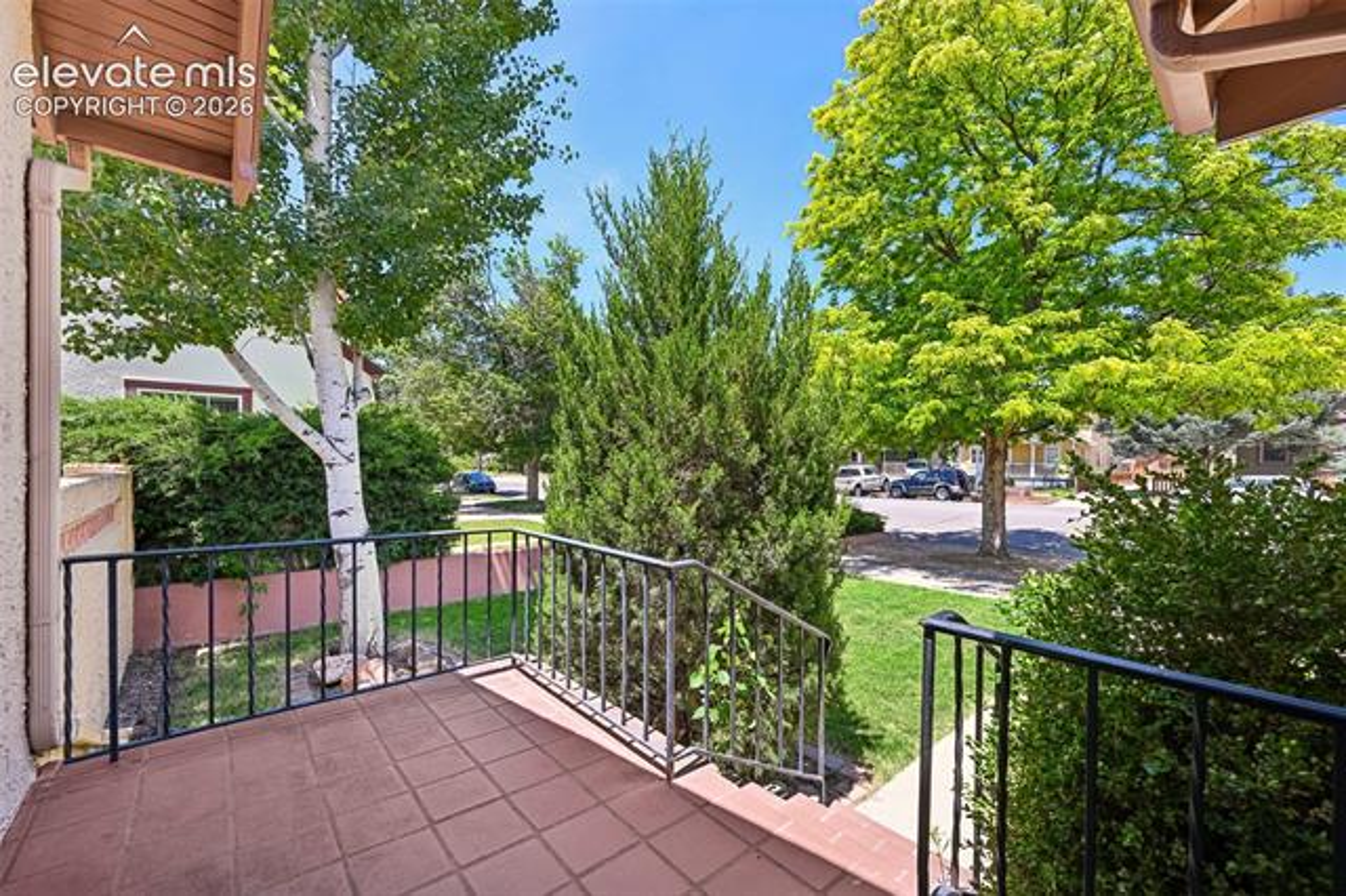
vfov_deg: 81.1
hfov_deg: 104.3
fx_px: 523
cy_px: 448
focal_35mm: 14
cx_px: 673
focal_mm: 14
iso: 64
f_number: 10
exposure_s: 1/30
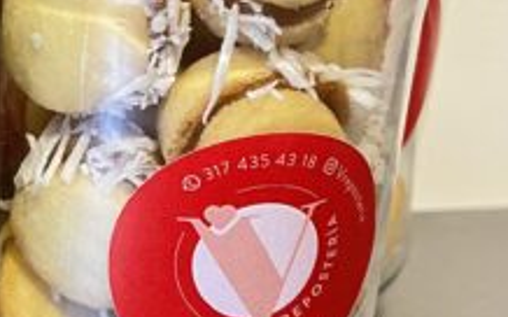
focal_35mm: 101
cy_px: -77
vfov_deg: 12.6
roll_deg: -2.0
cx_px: -51
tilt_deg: -19.2
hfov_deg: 19.7
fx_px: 1398
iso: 320
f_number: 1.5
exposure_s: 1/60
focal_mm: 5.7
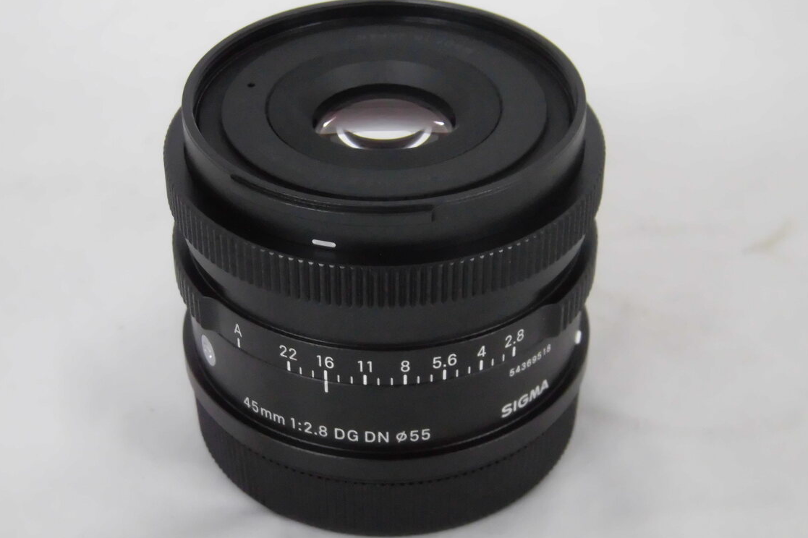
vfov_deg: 17.9
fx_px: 1705
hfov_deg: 26.7
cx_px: 383
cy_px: 265
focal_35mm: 76
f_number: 4.4
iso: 800
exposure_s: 1/50
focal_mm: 12.14
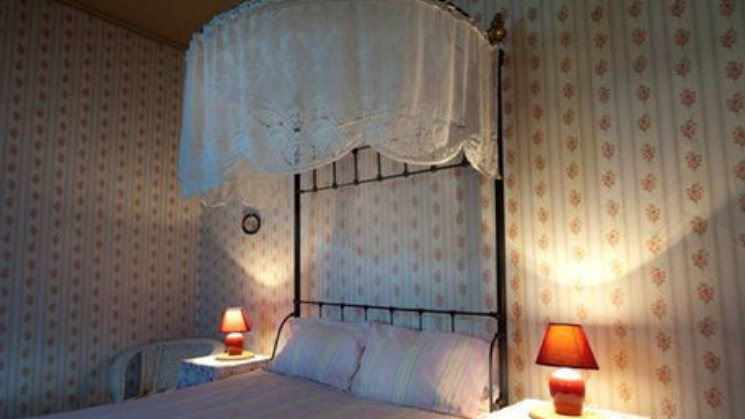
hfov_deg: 81.2
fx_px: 435
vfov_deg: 51.4
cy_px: 232
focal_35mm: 22
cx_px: 364
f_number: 6.3
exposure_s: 1/1.67
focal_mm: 20
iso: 100
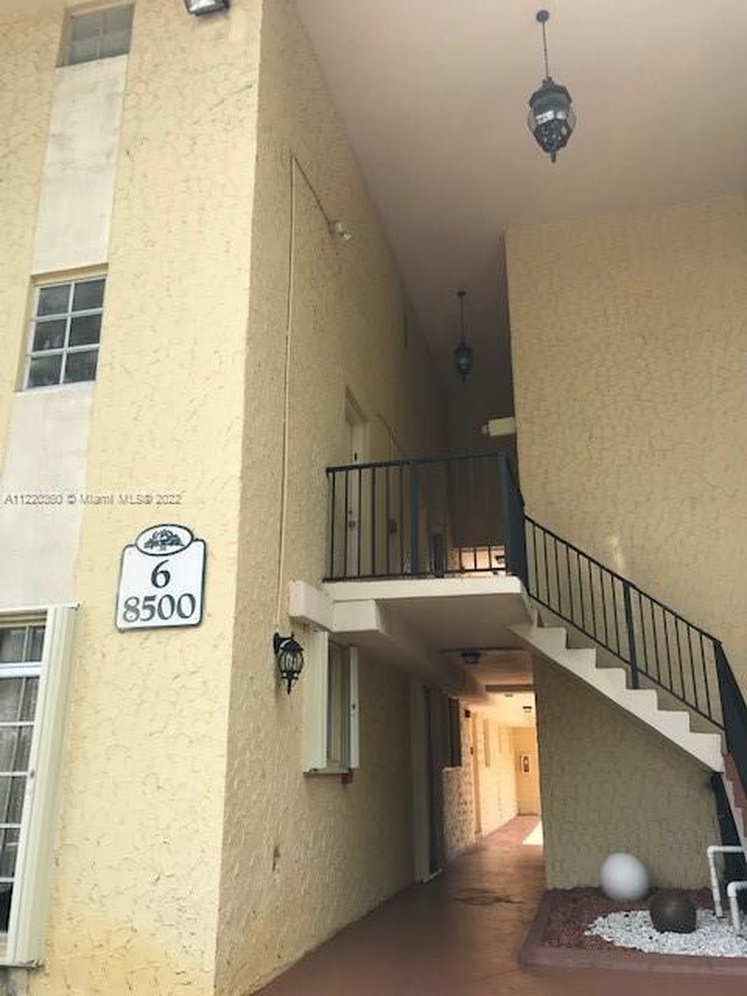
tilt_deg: +20.2
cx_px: 374
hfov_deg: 49.7
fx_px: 806
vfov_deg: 63.4
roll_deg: +0.4
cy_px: 498
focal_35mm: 28
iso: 20
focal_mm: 3.99
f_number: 1.8
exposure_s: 1/595
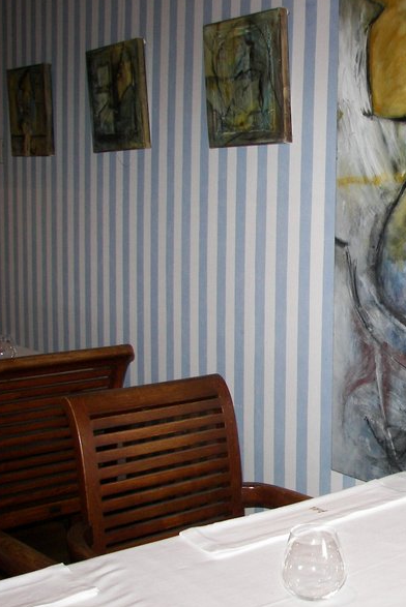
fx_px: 862
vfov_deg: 38.9
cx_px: 400
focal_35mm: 51
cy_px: 301
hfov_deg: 25.3
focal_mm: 6
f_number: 2.8
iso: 100
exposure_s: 1/30
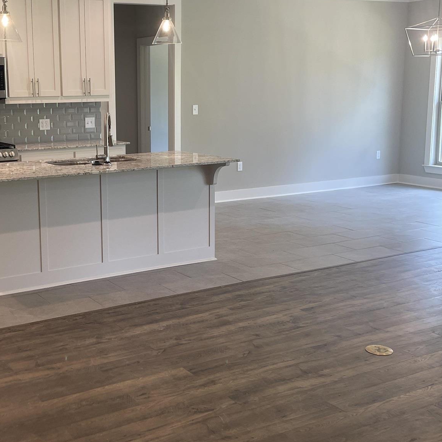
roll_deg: +0.9
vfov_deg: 36.7
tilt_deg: -8.1
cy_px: 187
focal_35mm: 46
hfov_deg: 36.2
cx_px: 127
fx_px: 665
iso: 64
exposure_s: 1/120
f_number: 1.6
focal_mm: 5.1
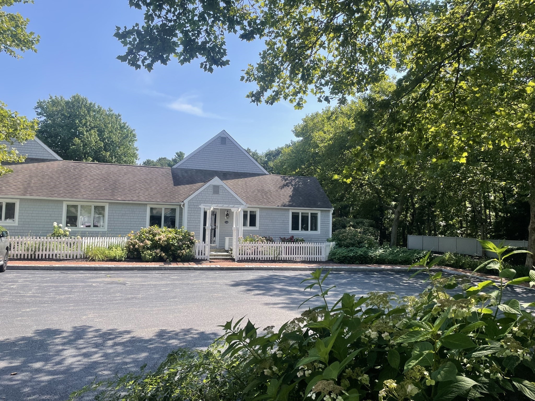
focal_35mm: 26
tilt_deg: +4.1
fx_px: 402
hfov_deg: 67.3
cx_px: 268
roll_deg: -1.5
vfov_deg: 53.1
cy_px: 200
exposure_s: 1/2020
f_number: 1.6
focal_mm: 4.2
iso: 32
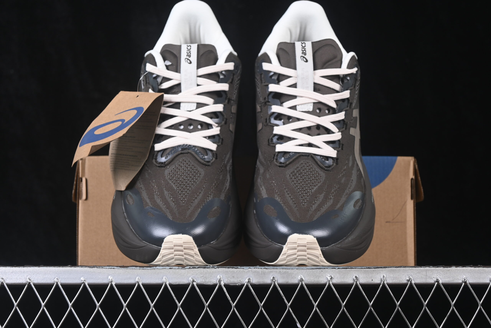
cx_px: 246
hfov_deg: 27.0
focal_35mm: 75
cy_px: 164
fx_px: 1023
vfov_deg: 18.2
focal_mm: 50
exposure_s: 1/60
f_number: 6.3
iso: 160
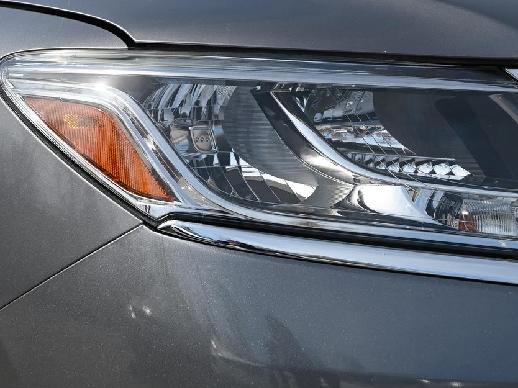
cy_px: 124
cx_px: 312
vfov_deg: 23.5
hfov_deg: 31.1
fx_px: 928
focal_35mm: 62
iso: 100
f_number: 7.1
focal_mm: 42
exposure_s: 1/320
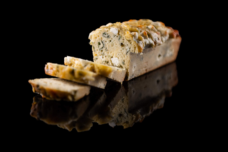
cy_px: 76
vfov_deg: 21.9
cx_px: 114
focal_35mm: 62
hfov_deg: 32.4
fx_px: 392
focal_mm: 62
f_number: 2.8
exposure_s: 1/80
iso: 100
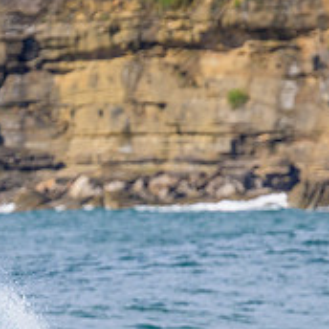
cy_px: 366
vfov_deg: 1.1
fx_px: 16667
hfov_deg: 1.1
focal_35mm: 1550
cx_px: 224
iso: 900
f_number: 11
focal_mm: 540
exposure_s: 1/1600
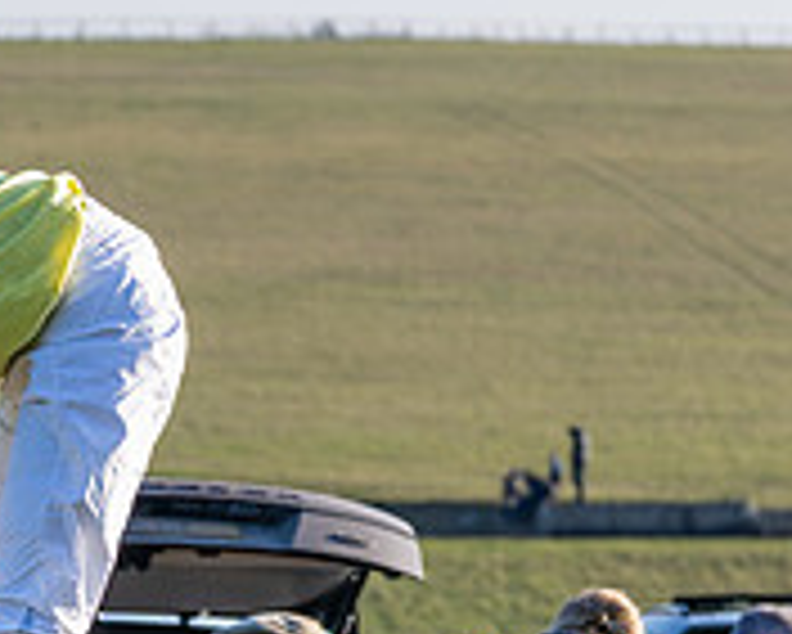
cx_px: -98
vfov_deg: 3.5
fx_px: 10507
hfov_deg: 4.3
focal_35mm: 448
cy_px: 796
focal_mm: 80
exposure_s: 1/2000
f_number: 4
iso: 400
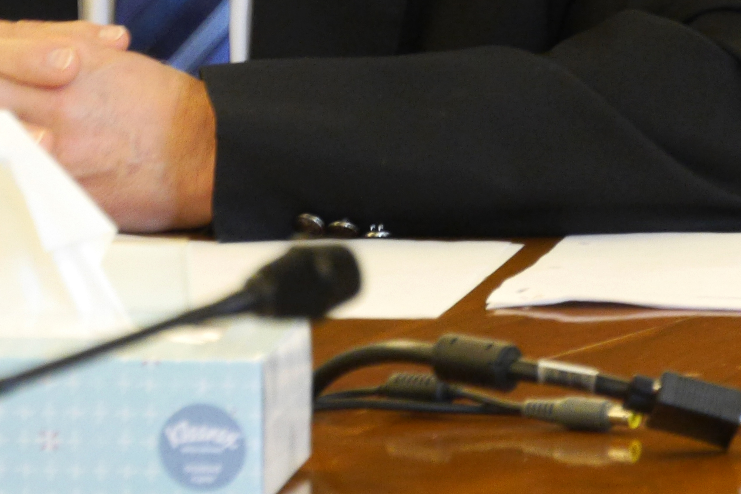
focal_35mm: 574
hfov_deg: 3.6
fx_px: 11816
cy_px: -251
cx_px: 251
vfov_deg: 2.4
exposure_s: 1/8
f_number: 7.1
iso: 1600
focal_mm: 102
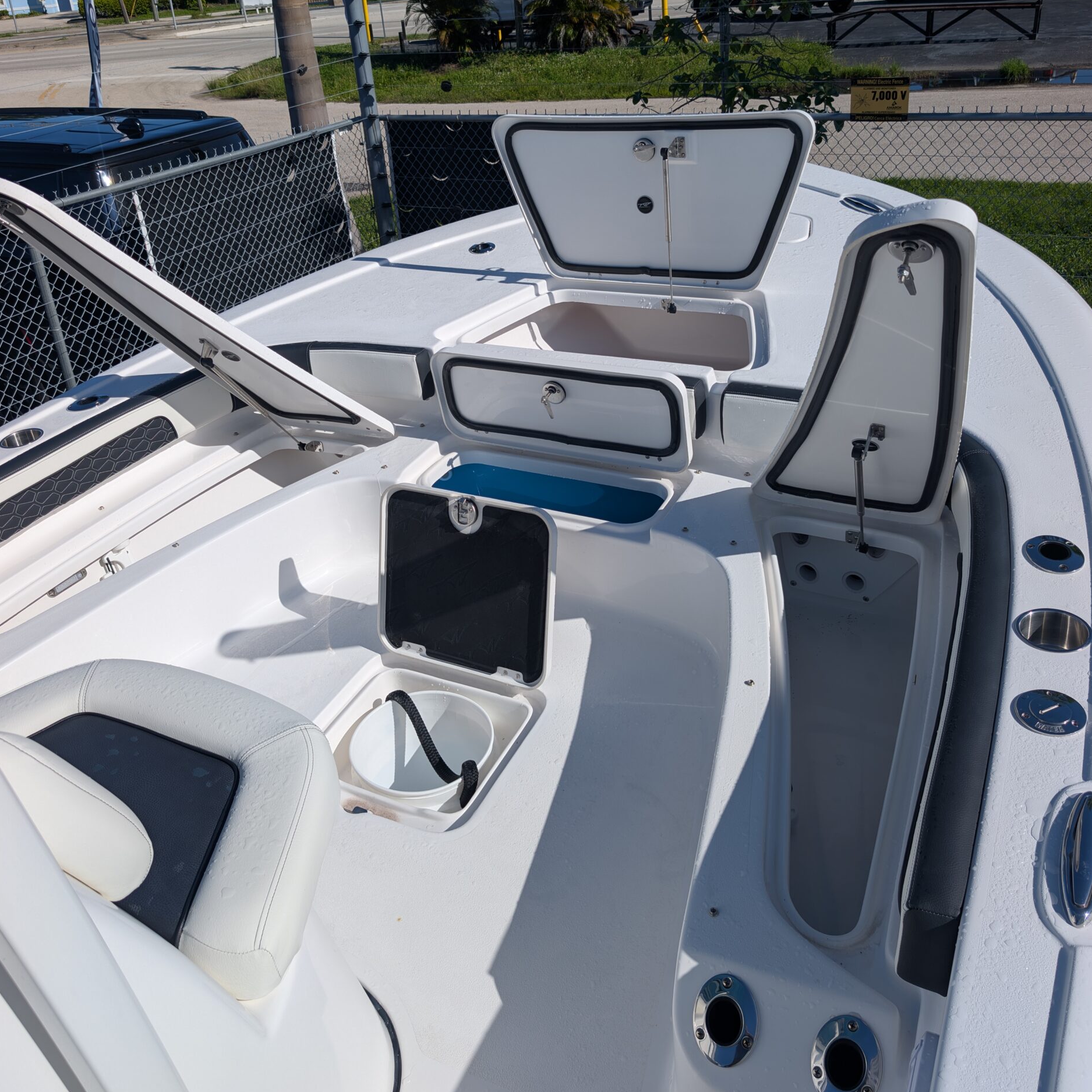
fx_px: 1035
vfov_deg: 55.2
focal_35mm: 29
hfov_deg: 55.6
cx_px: 540
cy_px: 437
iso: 20
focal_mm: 6.9
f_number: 1.68
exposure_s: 1/2618
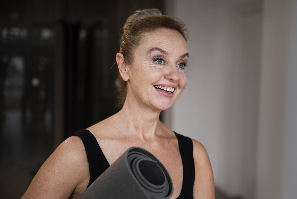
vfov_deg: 22.6
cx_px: 148
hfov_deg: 33.4
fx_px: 495
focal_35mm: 60
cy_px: 100
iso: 800
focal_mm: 60
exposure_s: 1/160
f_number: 2.8
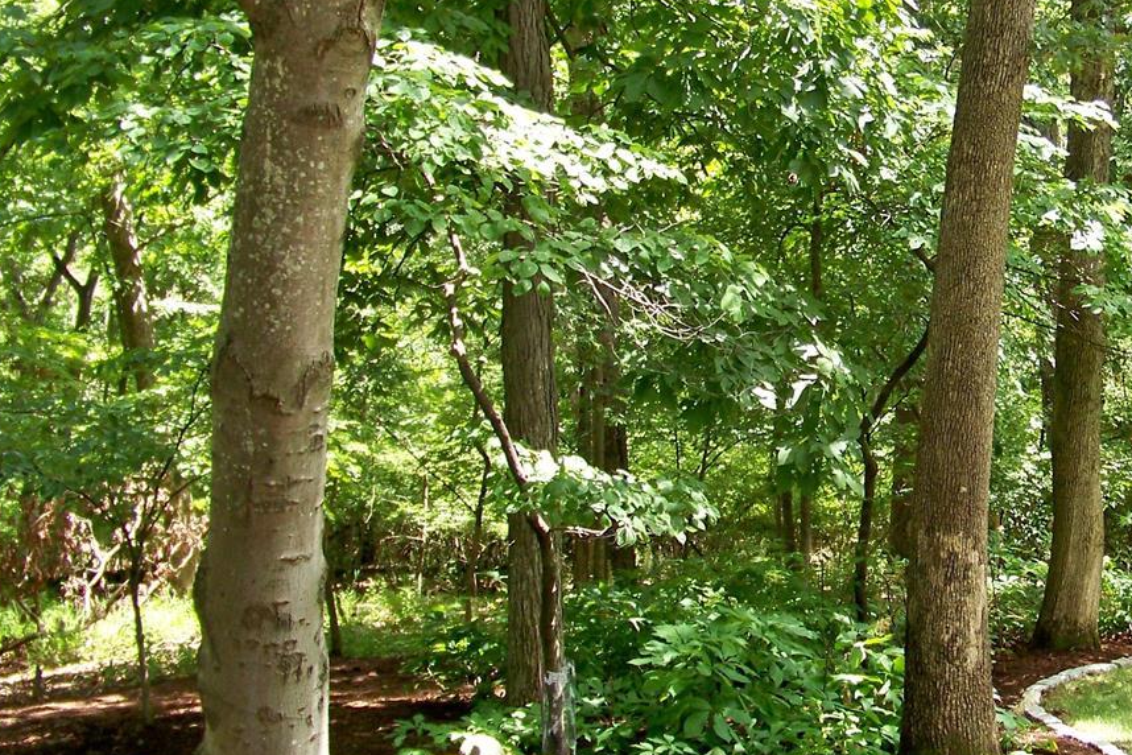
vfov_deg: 21.2
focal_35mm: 64
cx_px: 909
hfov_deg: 30.6
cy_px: 379
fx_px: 2012
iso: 80
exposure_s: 1/125
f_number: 2.8
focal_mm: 5.85
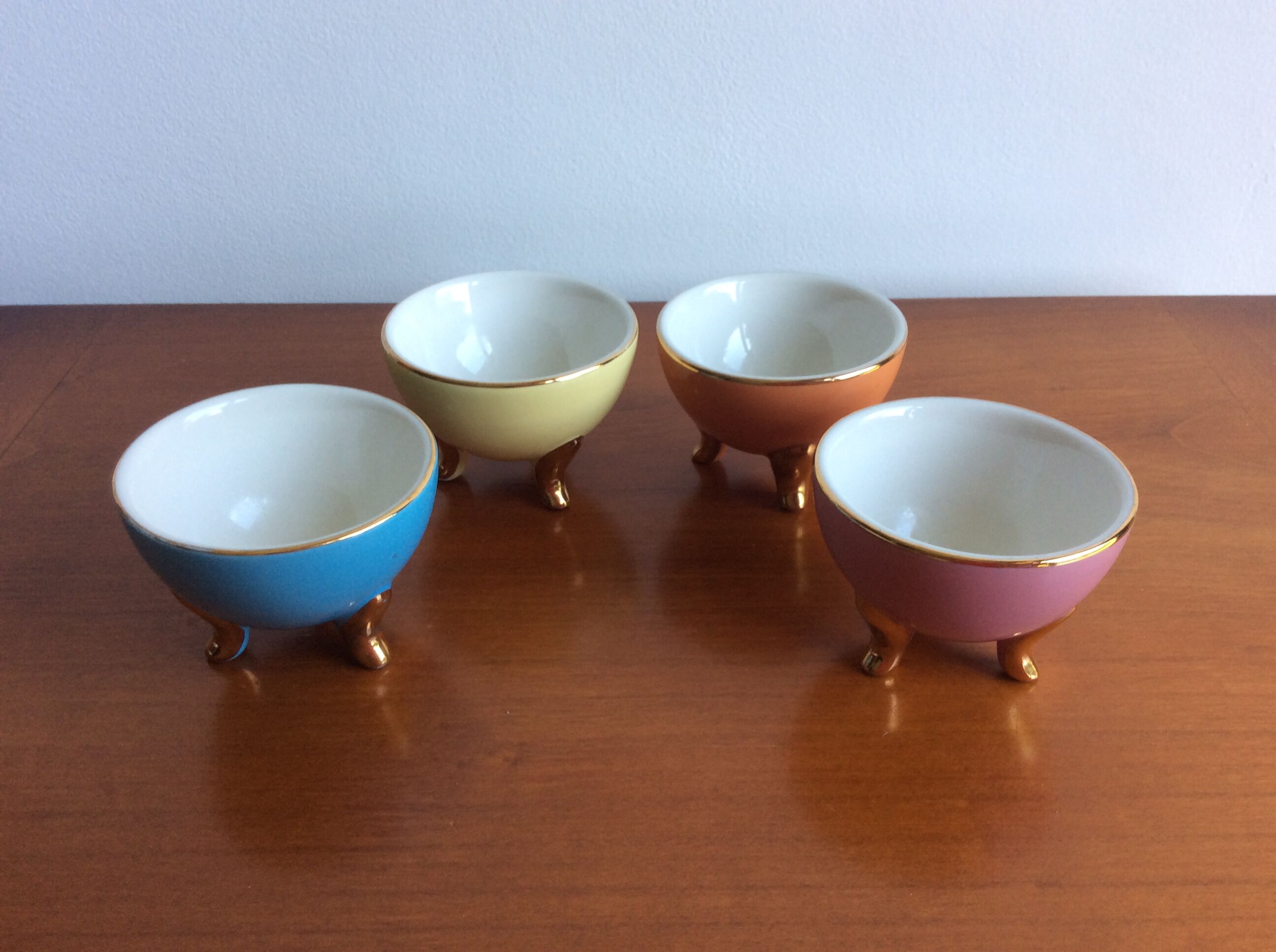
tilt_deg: -34.8
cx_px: 638
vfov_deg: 44.1
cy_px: 476
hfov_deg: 56.9
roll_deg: +1.6
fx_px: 1178
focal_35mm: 32
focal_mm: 3.3
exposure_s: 1/50
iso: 40
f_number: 2.4
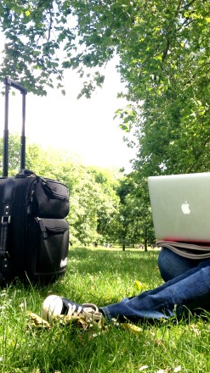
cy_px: 187
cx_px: 170
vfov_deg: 39.9
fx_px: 516
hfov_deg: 22.7
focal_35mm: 52
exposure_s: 1/332
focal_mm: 4.28
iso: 50
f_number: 2.4
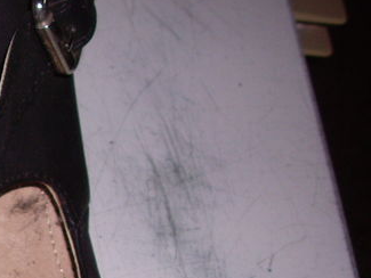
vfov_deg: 12.6
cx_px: -191
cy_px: 230
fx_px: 1254
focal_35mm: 117
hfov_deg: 15.5
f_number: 4.3
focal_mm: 6.2
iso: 64
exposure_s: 1/40
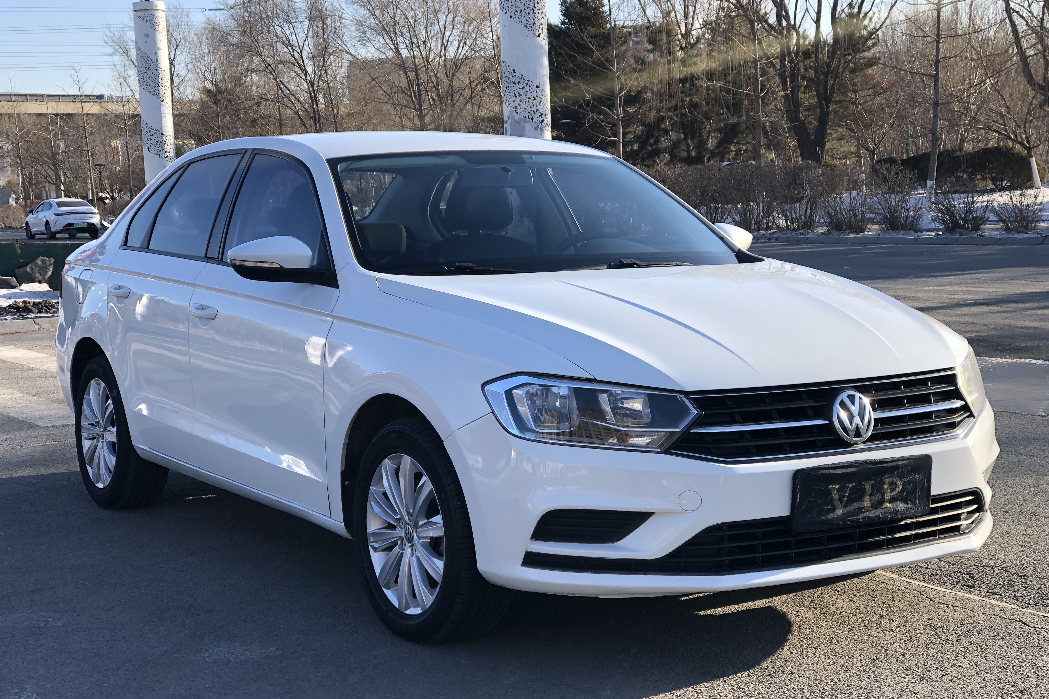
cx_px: 526
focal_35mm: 60
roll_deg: +2.4
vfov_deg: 22.6
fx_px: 1748
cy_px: 361
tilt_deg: -6.3
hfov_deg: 33.4
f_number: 2.8
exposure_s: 1/300
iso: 20
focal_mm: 6.6
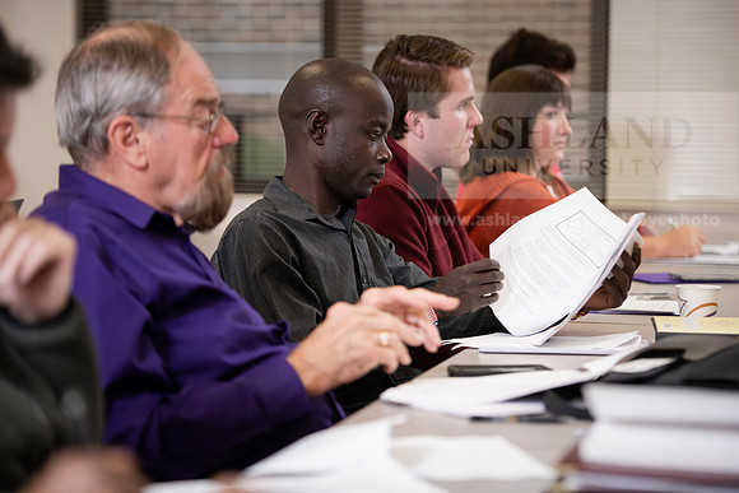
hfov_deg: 18.3
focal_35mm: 112
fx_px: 2300
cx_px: 370
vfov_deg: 12.2
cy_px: 246
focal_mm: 112
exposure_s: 1/200
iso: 640
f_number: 3.2
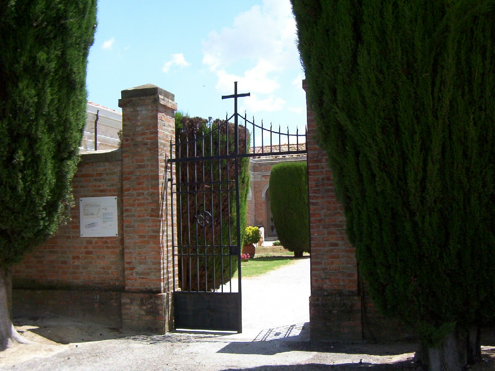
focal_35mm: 36
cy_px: 186
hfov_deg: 51.4
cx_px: 248
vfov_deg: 39.7
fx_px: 515
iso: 100
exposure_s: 1/452
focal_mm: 5.54
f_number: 5.24
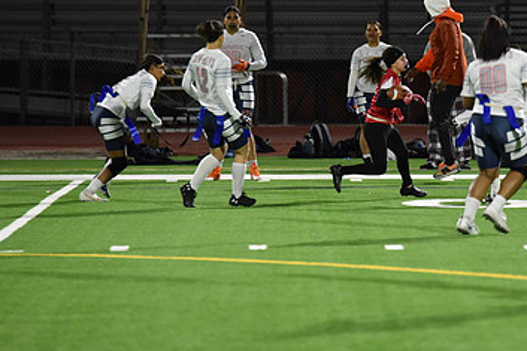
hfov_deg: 6.3
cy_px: 75
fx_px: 4814
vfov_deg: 4.2
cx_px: 394
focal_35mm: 329
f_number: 2.8
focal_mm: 200
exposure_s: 1/640
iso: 4500
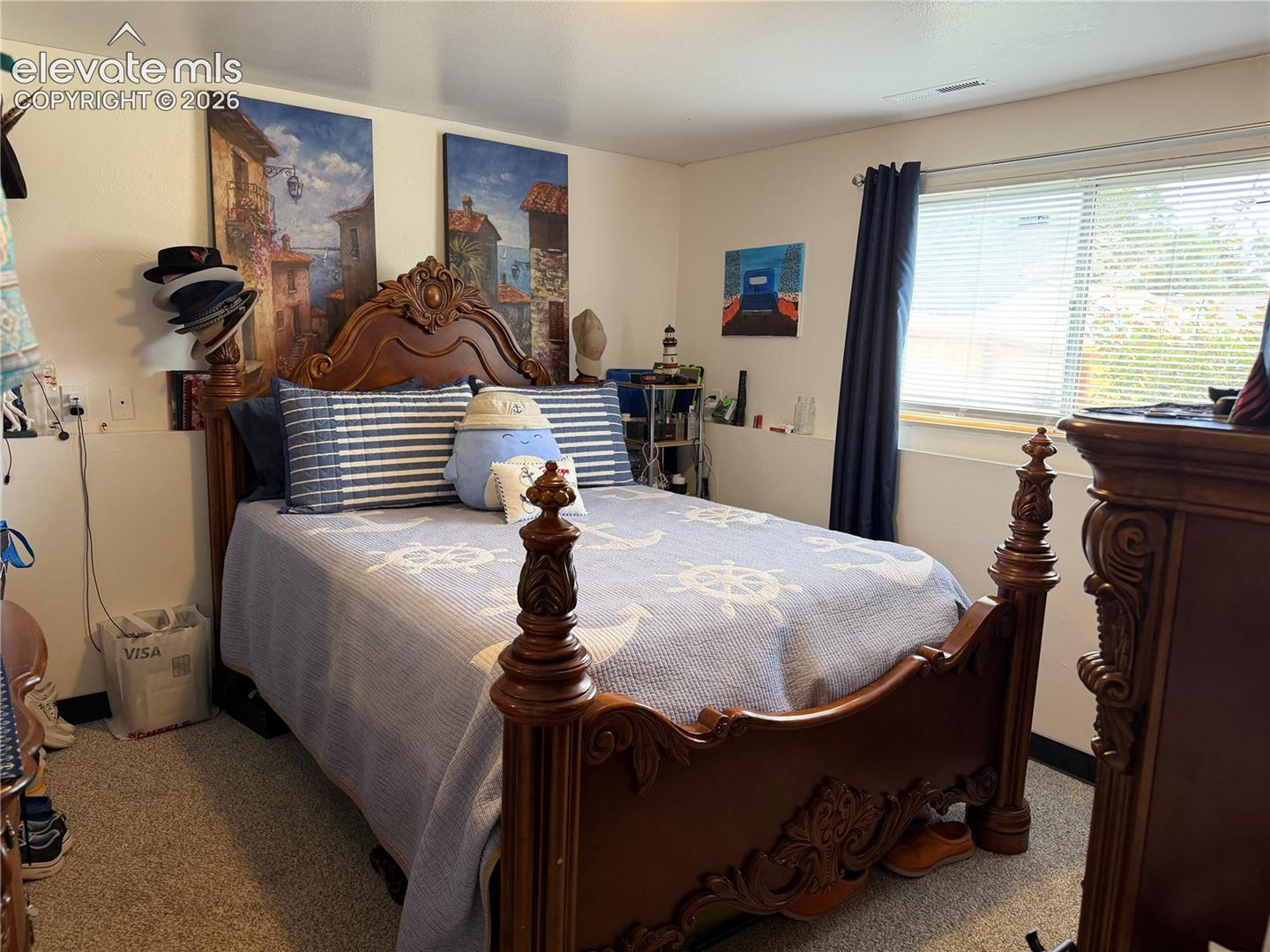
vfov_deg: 56.8
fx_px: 881
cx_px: 635
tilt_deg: -8.9
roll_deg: -1.8
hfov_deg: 71.6
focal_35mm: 24
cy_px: 476
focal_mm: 6.76
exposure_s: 1/60
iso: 160
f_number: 1.78
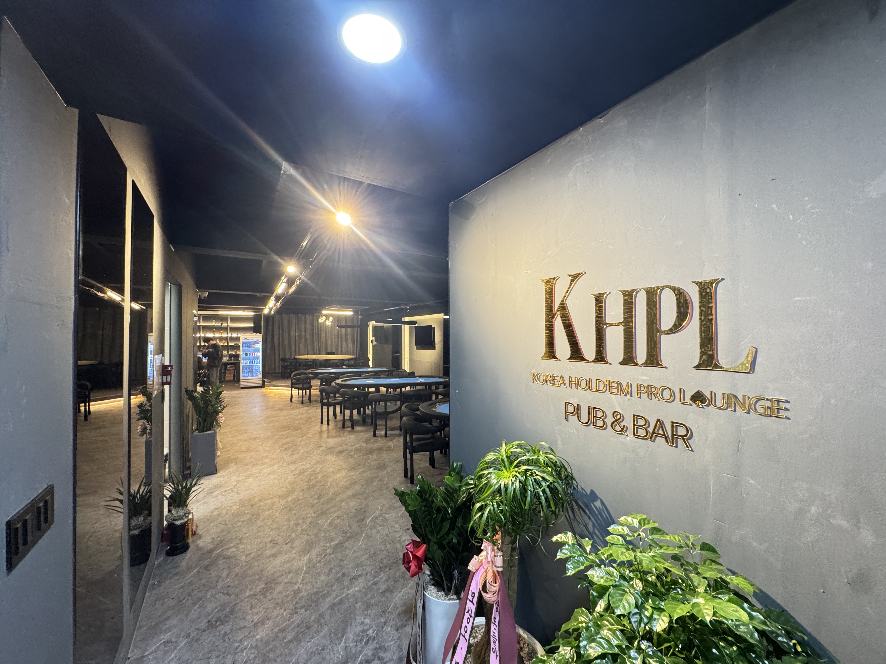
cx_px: 443
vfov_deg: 85.7
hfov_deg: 102.1
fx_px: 358
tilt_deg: +1.6
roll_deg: +0.4
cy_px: 332
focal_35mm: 14
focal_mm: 2.22
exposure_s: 1/60
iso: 400
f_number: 2.2
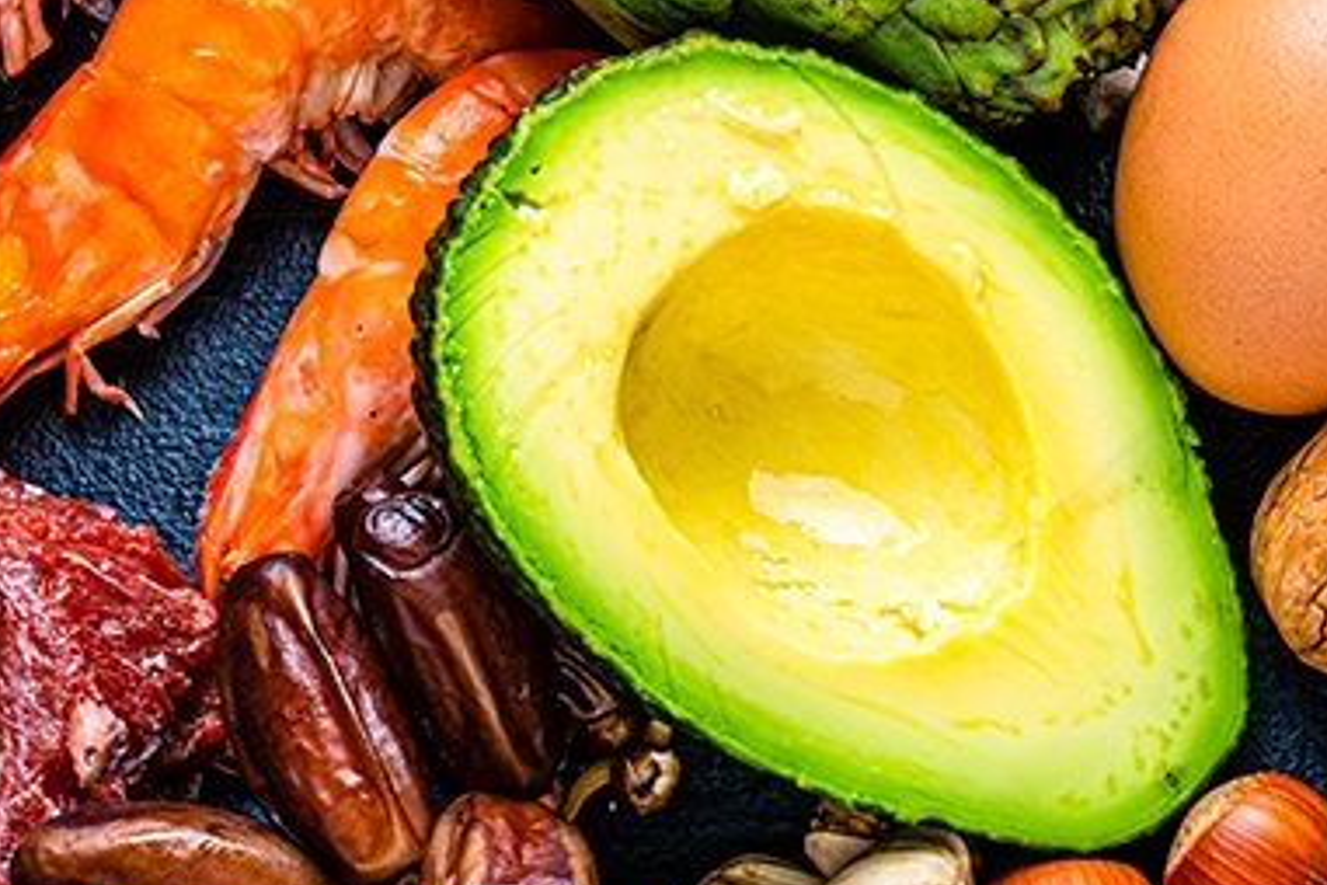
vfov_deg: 10.9
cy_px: 209
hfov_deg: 15.9
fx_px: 4644
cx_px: 1330
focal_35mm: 126
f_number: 11
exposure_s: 1/100
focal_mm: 40
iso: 100
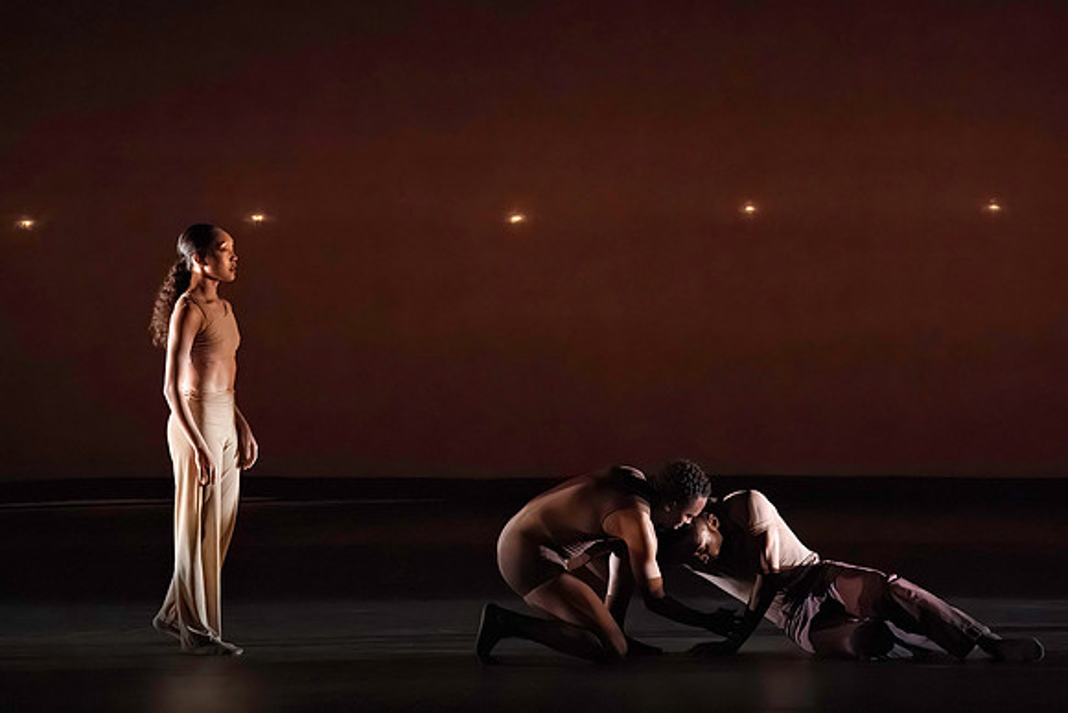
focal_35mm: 300
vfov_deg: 4.6
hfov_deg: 6.9
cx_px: 707
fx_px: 8909
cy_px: 328
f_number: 5.6
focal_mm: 224
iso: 25600
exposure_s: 1/400
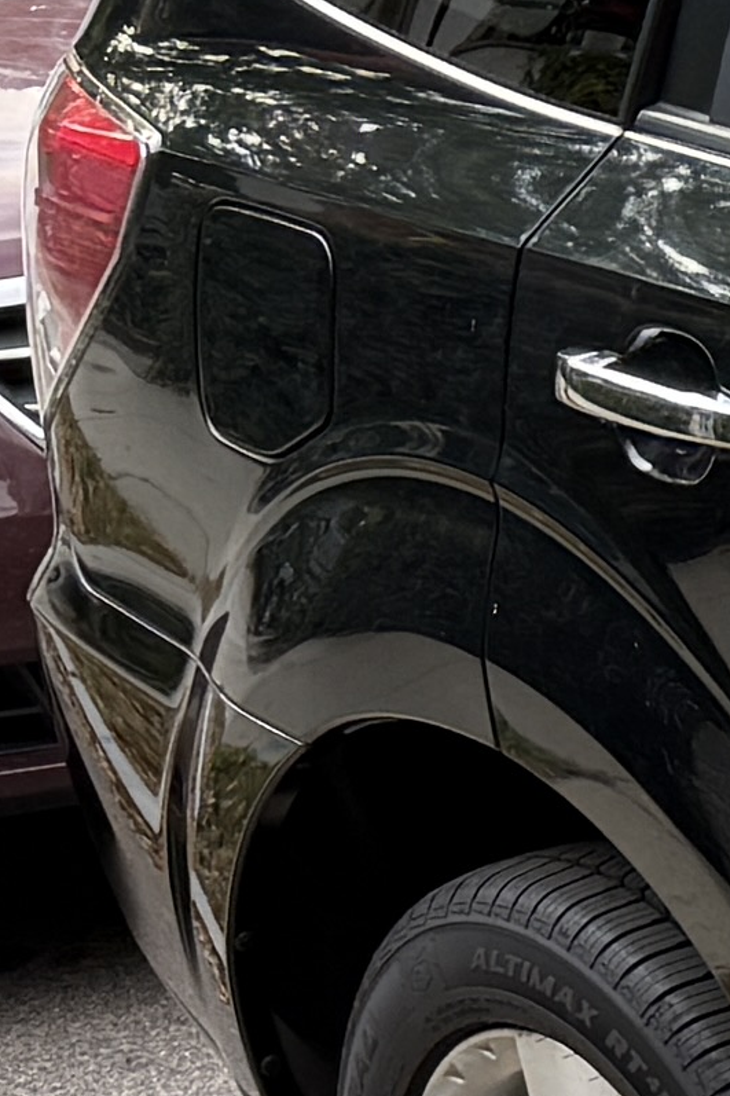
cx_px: 3569
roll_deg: -2.1
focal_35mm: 179
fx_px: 5447
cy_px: 1059
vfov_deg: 11.4
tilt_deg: -17.2
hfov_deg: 5.7
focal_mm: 6.76
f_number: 1.78
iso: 80
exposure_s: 1/370
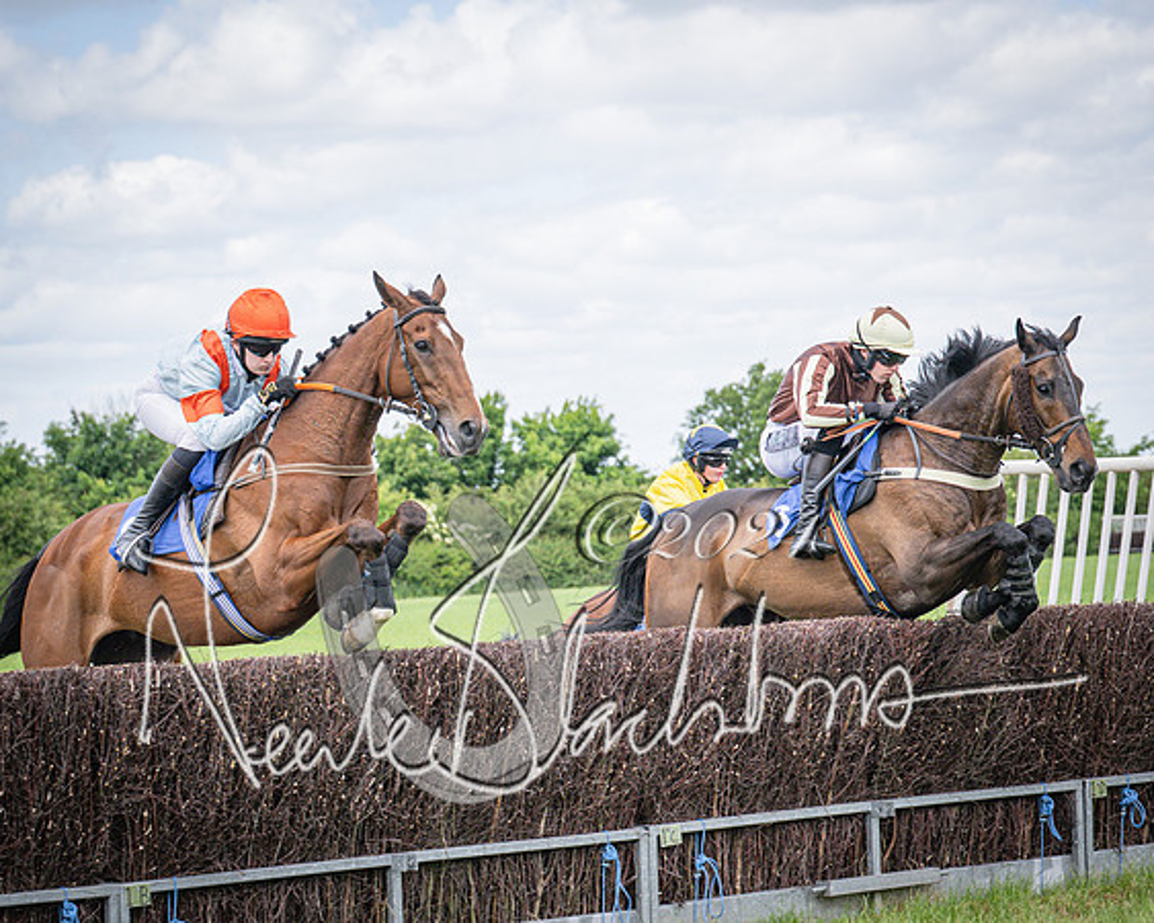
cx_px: 634
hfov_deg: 16.3
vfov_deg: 13.0
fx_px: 4039
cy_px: 462
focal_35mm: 118
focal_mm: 70
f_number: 4
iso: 400
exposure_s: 1/2000
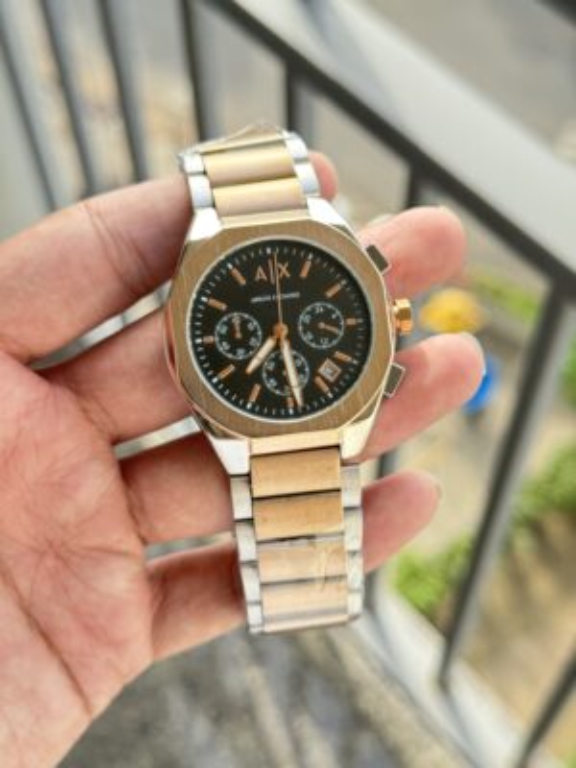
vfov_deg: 39.7
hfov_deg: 30.3
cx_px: 288
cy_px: 384
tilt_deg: -57.0
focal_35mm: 48
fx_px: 1065
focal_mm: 6.76
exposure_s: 1/445
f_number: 1.78
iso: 64
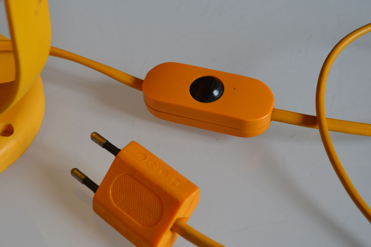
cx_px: 144
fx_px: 690
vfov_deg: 20.3
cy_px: 122
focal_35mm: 67
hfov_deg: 30.0
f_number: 5.6
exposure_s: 1/125
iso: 400
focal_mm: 36
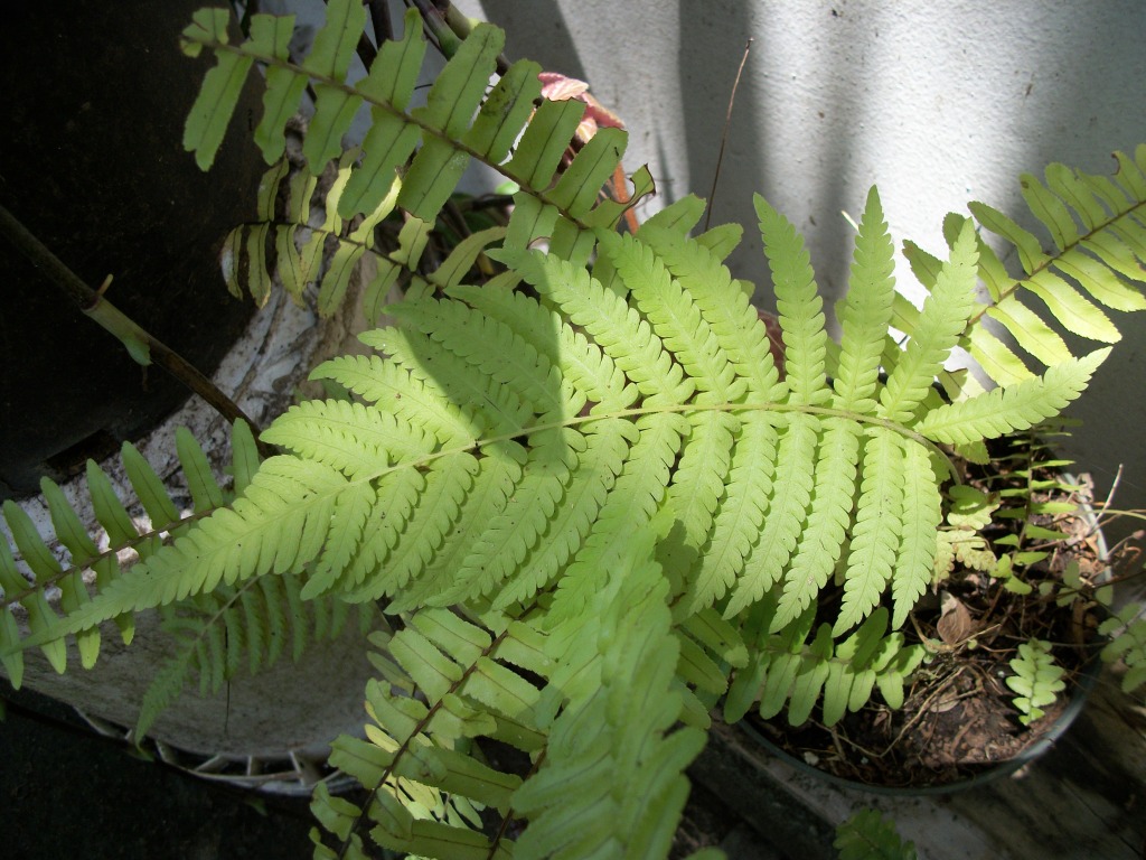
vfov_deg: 44.2
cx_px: 573
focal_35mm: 32
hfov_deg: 56.8
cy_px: 430
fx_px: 1059
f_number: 2.9
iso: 80
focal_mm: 5.7
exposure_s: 1/320
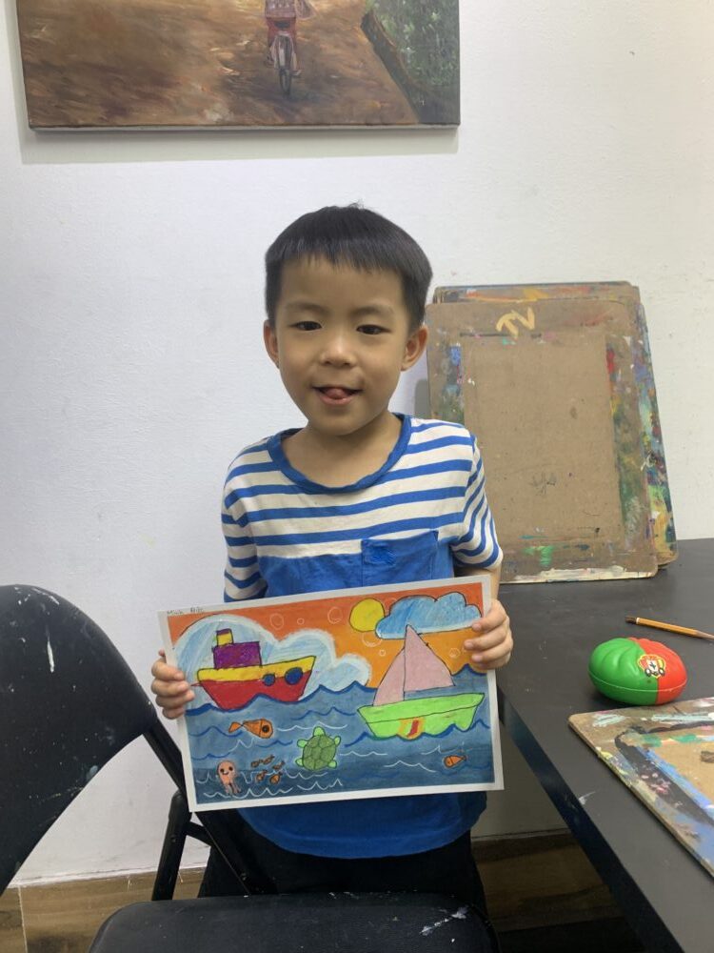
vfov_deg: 67.3
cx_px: 357
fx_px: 715
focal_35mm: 26
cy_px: 476
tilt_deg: -9.5
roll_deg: +1.5
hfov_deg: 53.1
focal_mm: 4.25
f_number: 1.8
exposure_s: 1/100
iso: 50
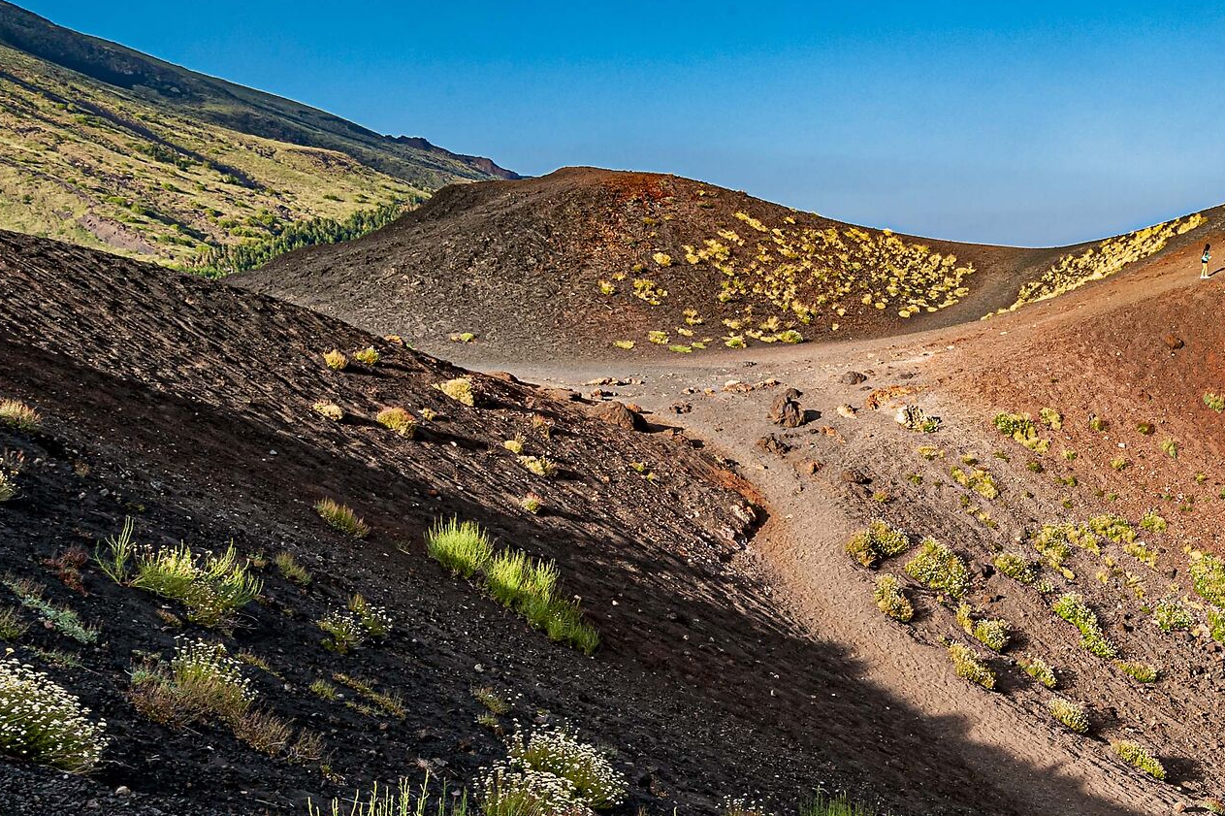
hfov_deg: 33.2
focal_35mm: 57
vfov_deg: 23.7
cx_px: 1108
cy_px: 516
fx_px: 1939
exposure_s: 1/100
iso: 250
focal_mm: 30
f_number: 14
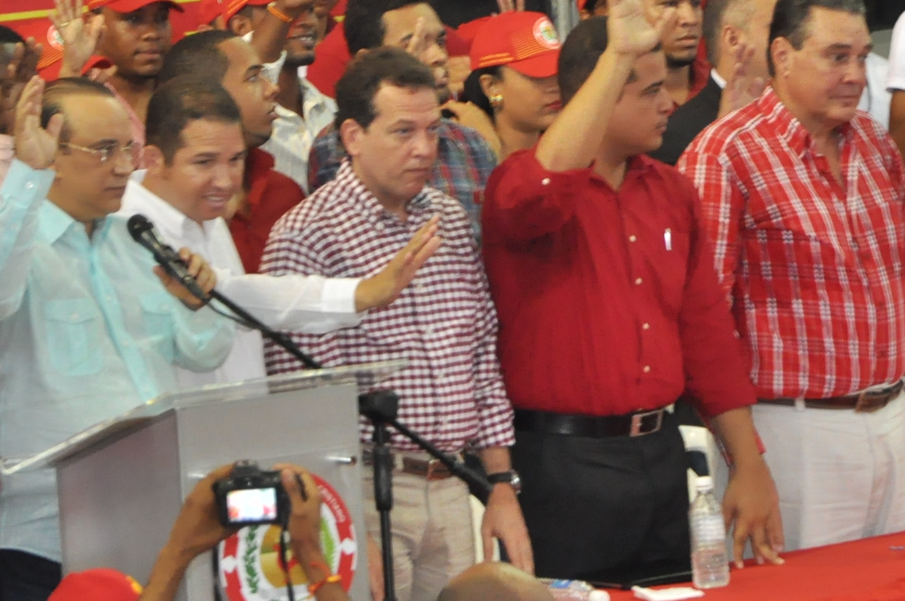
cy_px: 340
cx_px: 367
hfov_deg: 5.5
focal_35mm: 378
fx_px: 9498
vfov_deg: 3.6
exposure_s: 1/80
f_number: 6.3
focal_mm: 105
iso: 1600
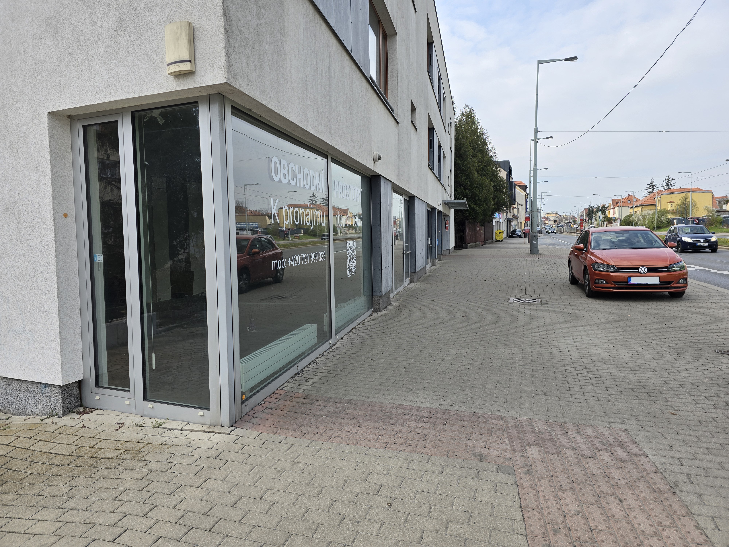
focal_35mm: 23
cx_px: 364
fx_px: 484
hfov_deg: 73.9
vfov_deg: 58.9
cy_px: 274
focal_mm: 6.3
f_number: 1.7
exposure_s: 1/575
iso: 12
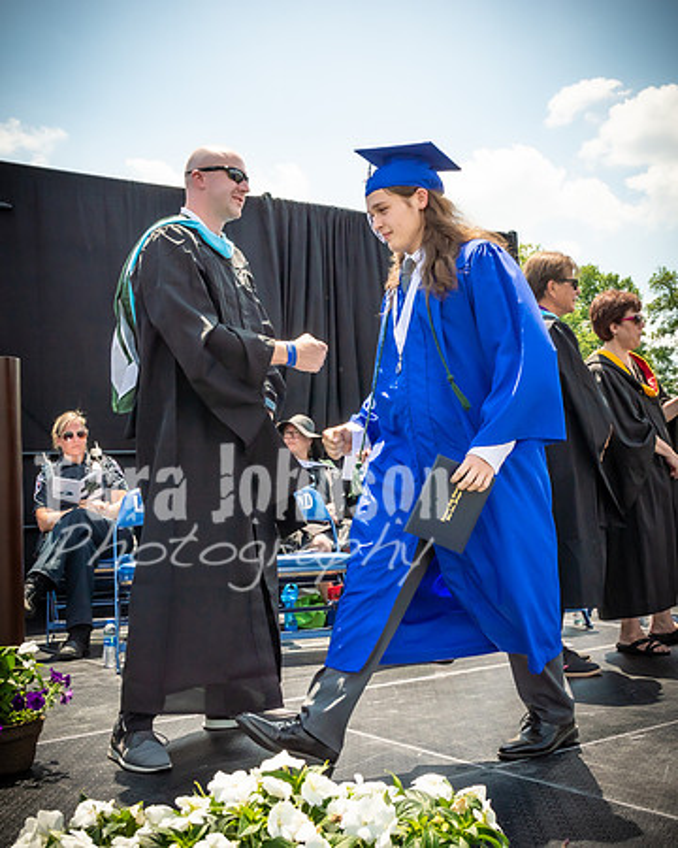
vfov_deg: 39.9
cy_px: 424
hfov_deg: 32.3
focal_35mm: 47
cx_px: 420
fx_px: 1166
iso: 200
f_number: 7.1
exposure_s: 1/800
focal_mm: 22
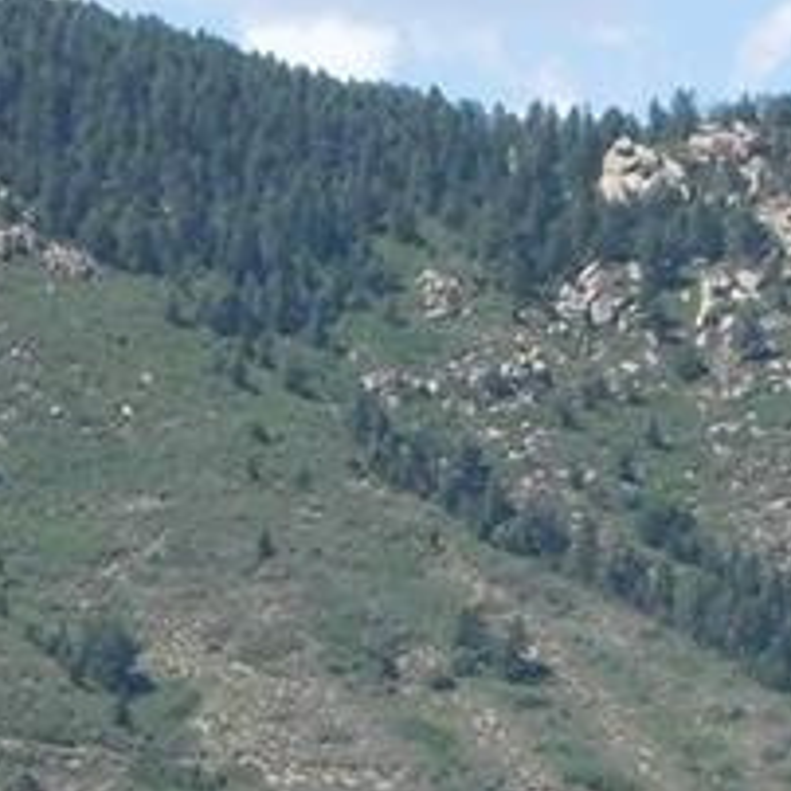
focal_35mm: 295
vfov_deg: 5.9
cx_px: 415
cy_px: 488
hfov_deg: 5.9
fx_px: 7627
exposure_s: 1/1000
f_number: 8.4
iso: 800
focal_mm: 11.7
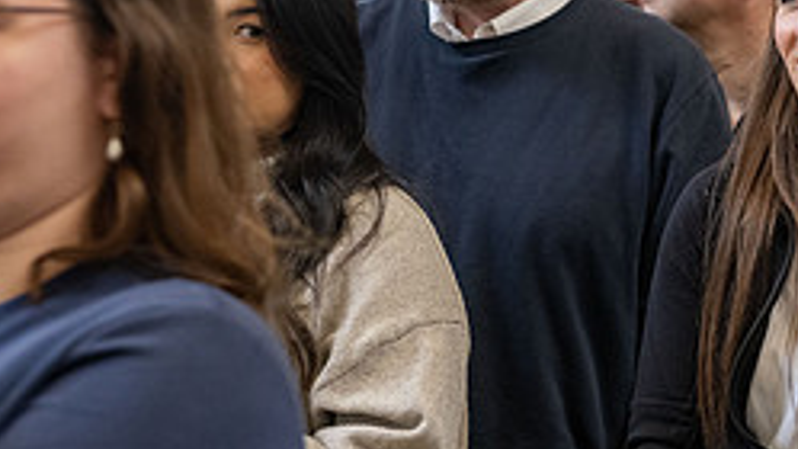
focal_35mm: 127
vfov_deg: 9.5
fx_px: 2687
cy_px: 181
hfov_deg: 16.6
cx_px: 750
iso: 2500
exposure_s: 1/320
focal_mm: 52
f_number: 4
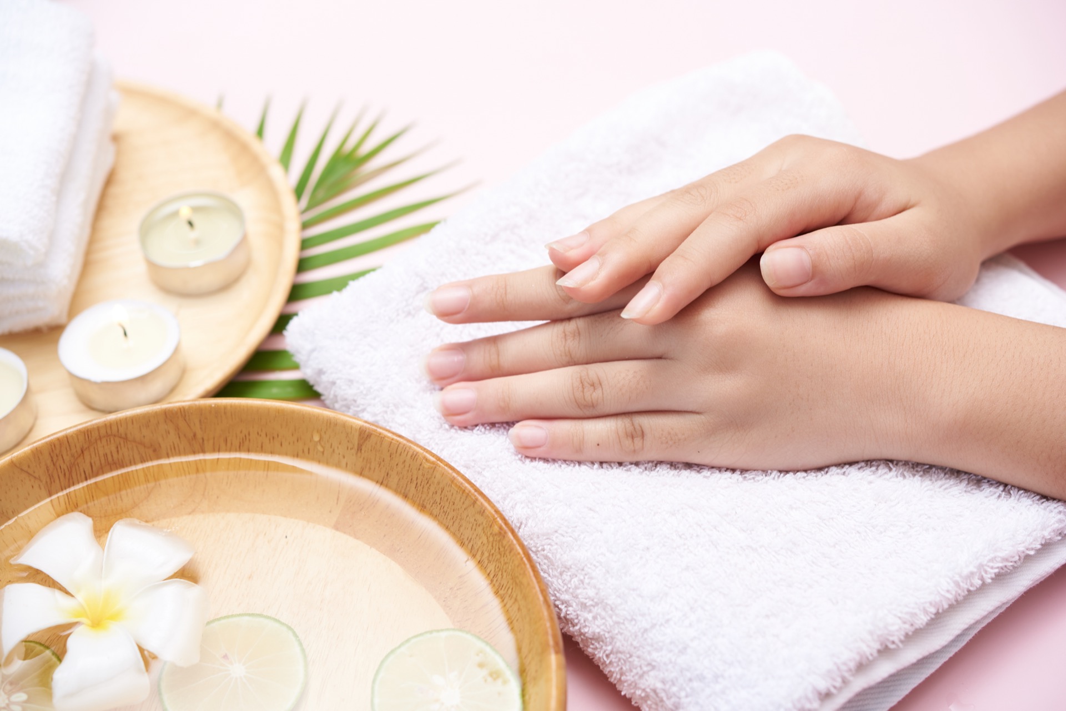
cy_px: 356
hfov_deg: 33.4
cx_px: 533
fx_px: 1777
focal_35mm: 60
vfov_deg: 22.6
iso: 160
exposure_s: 1/125
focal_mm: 60
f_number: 5
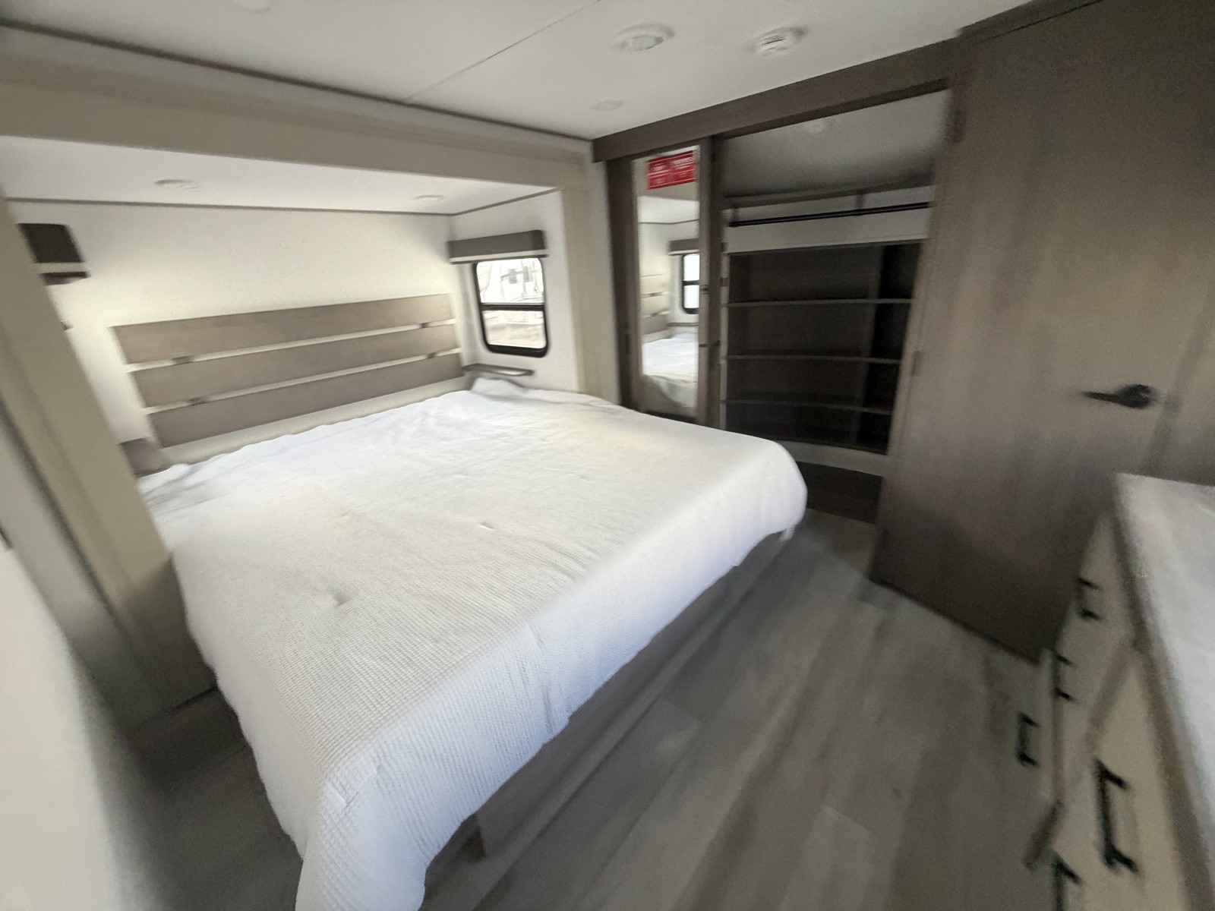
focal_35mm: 14
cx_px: 608
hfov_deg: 102.1
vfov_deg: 85.7
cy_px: 456
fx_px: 491
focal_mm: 2.22
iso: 400
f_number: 2.2
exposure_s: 1/60
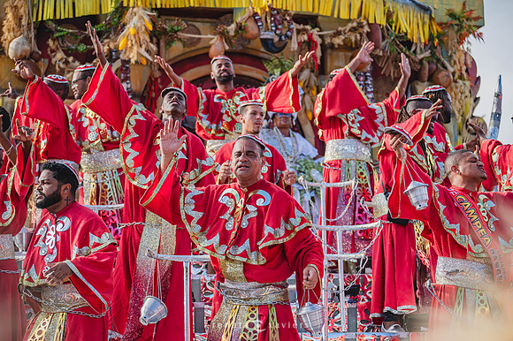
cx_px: 256
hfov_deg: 15.8
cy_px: 170
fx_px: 1851
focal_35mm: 130
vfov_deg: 10.5
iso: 400
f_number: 5.6
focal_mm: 130
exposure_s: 1/1600
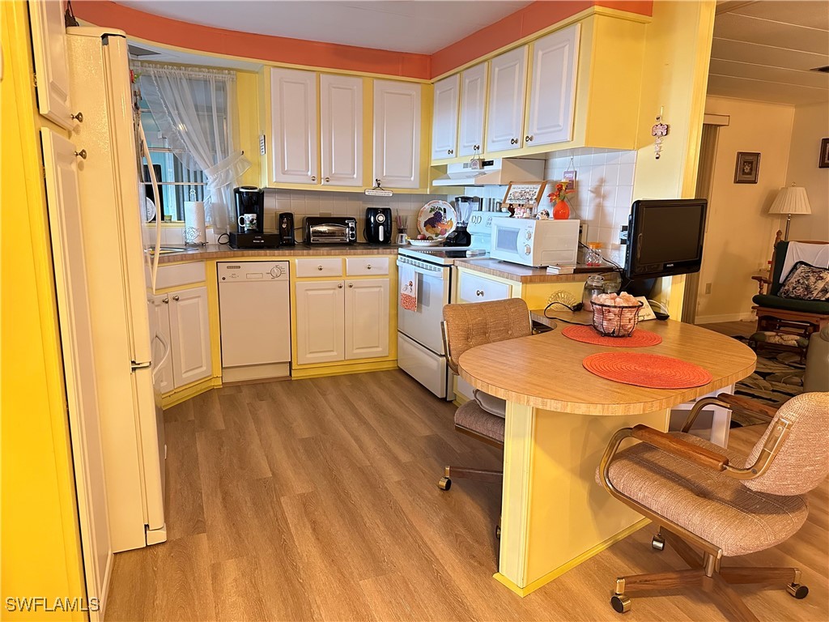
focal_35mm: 24
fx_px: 575
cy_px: 311
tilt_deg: -10.7
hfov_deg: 71.6
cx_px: 414
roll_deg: -1.3
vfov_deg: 56.8
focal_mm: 6.86
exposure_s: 1/60
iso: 640
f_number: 1.78
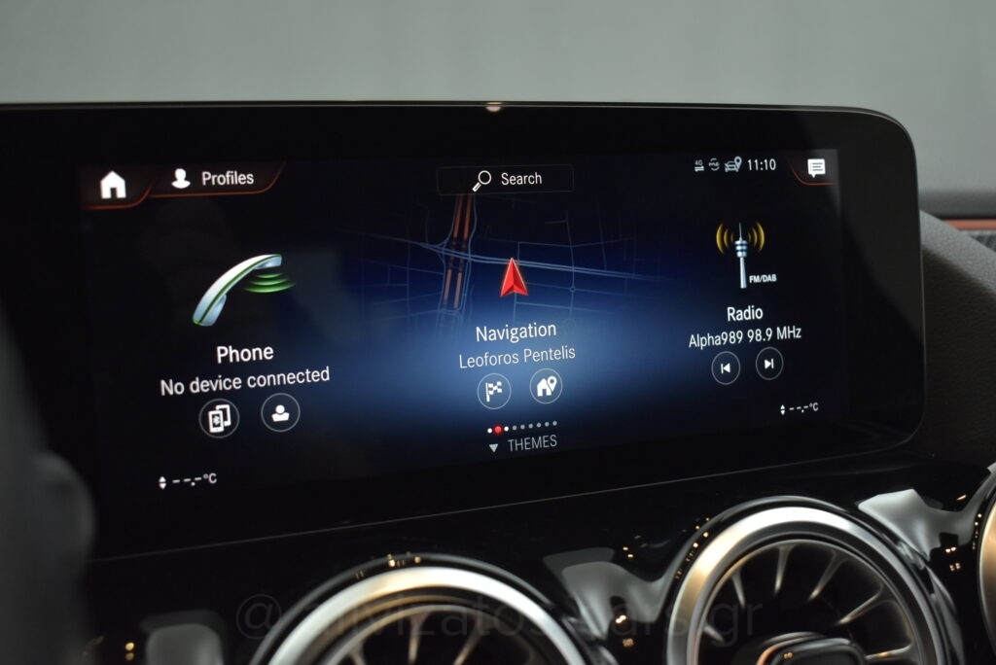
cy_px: 332
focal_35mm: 39
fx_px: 1080
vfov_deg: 34.3
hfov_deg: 49.5
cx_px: 498
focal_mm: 26
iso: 1600
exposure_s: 1/125
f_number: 4
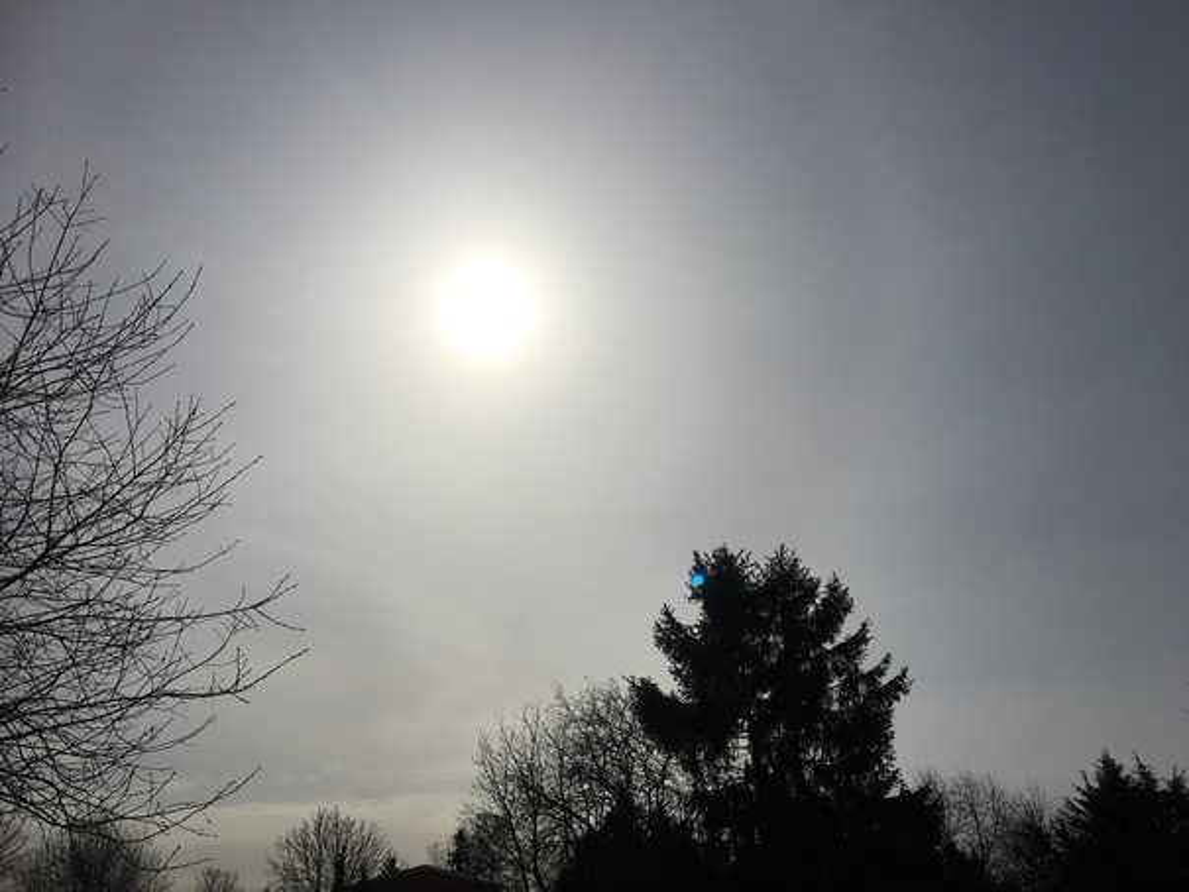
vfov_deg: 48.2
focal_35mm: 29
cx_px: 594
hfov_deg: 61.6
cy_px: 446
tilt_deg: +28.1
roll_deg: +0.8
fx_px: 996
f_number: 2.2
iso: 25
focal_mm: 4.15
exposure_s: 1/19231
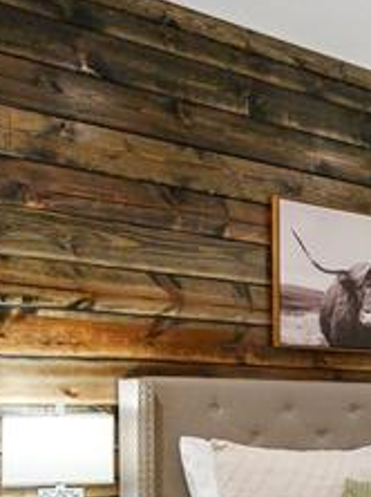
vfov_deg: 30.1
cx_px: 698
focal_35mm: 62
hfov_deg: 17.9
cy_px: 428
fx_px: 888
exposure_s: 1/60
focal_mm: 14
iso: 500
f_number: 5.6
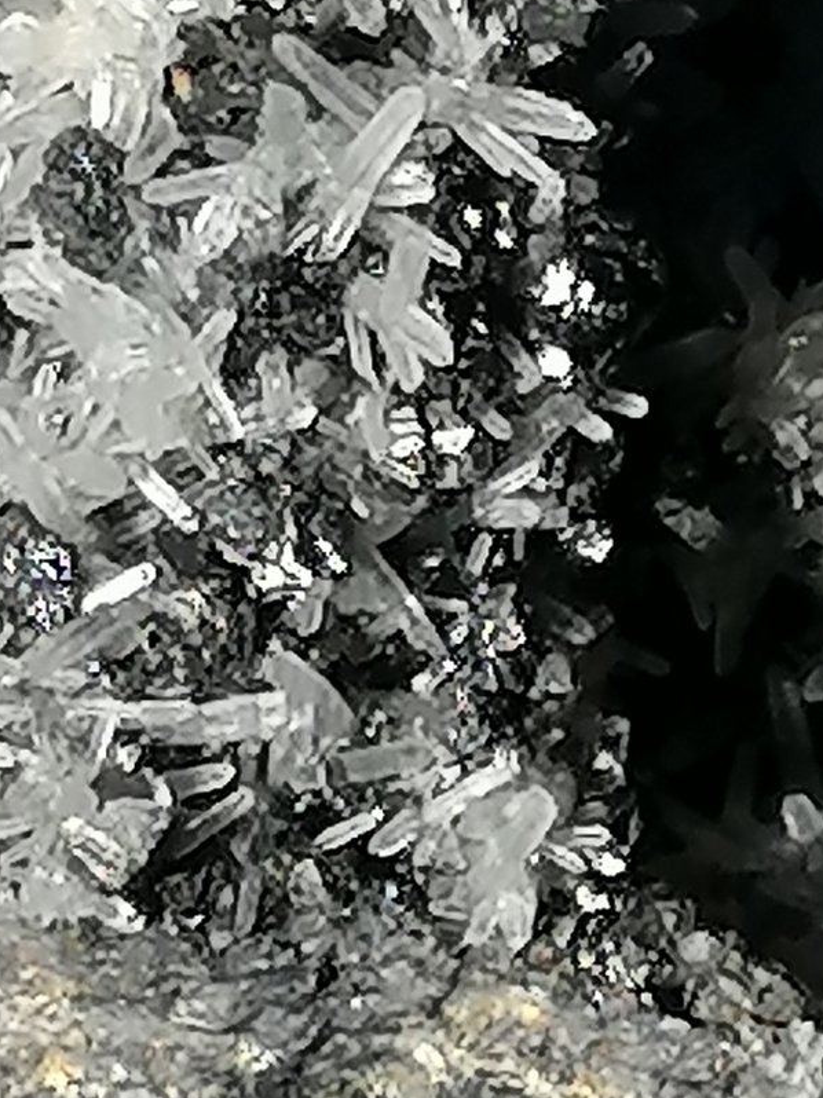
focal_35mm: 323
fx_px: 10245
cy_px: 189
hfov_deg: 4.6
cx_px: 191
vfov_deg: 6.1
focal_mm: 4.75
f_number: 1.8
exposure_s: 1/1156
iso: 50
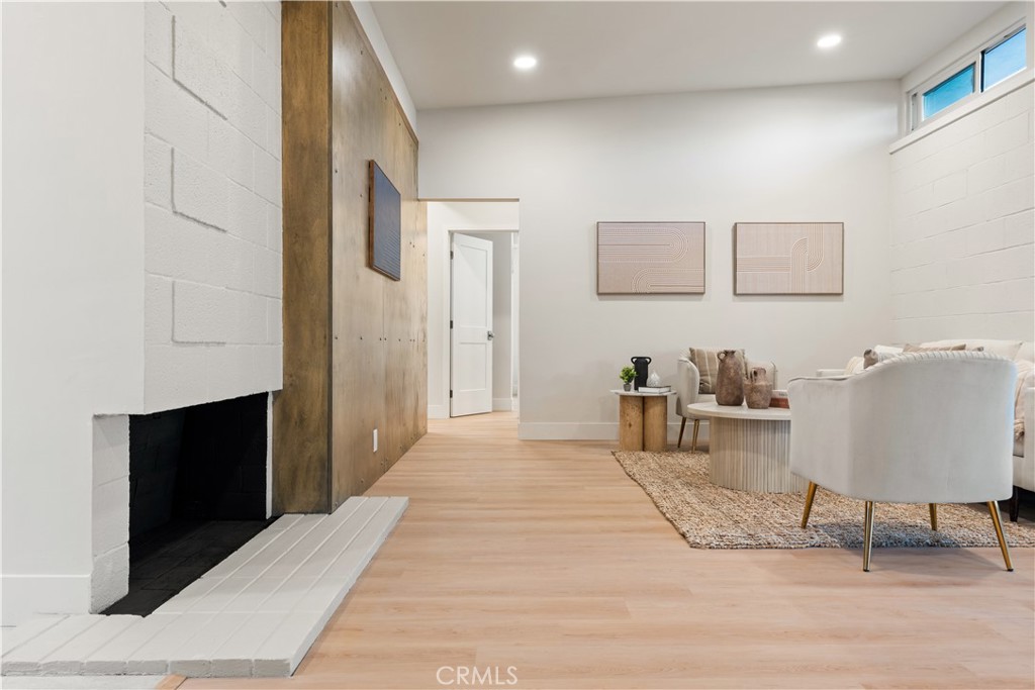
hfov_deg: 73.7
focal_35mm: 24
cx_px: 518
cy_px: 345
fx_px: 690
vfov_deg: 53.1
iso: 320
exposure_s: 1/2
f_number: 8
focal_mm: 24
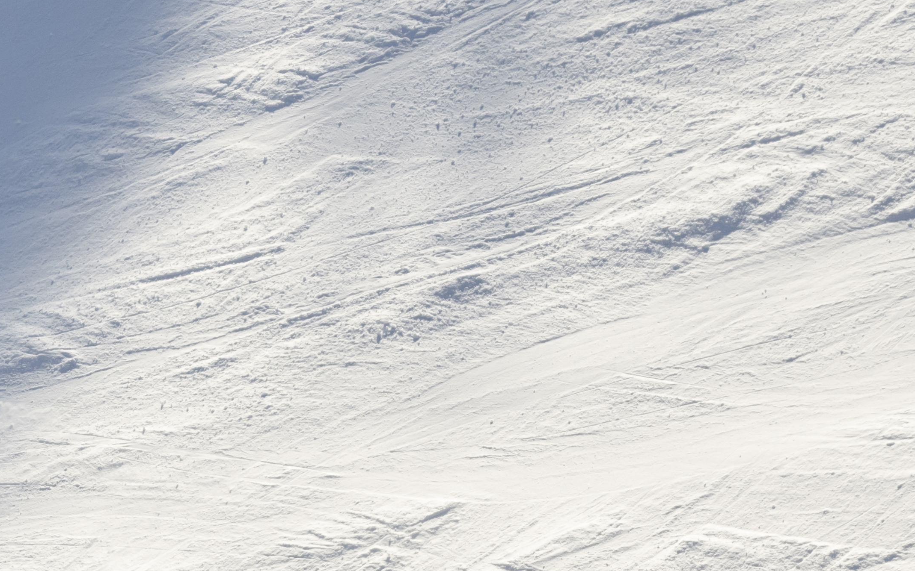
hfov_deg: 11.0
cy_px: 869
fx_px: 4613
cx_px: -358
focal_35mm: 185
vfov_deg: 7.0
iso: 200
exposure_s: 1/250
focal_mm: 47
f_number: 13
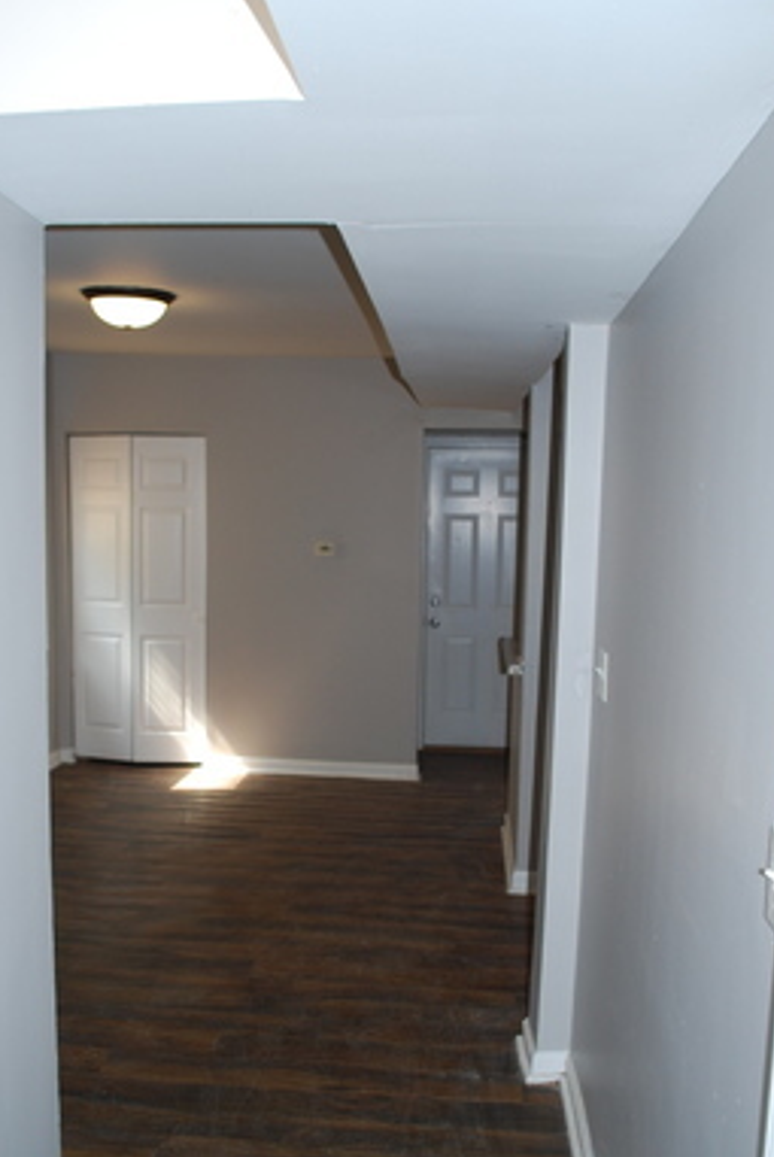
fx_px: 1093
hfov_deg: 38.9
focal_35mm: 34
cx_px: 323
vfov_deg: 55.6
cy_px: 653
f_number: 3.5
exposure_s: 1/60
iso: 200
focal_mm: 18
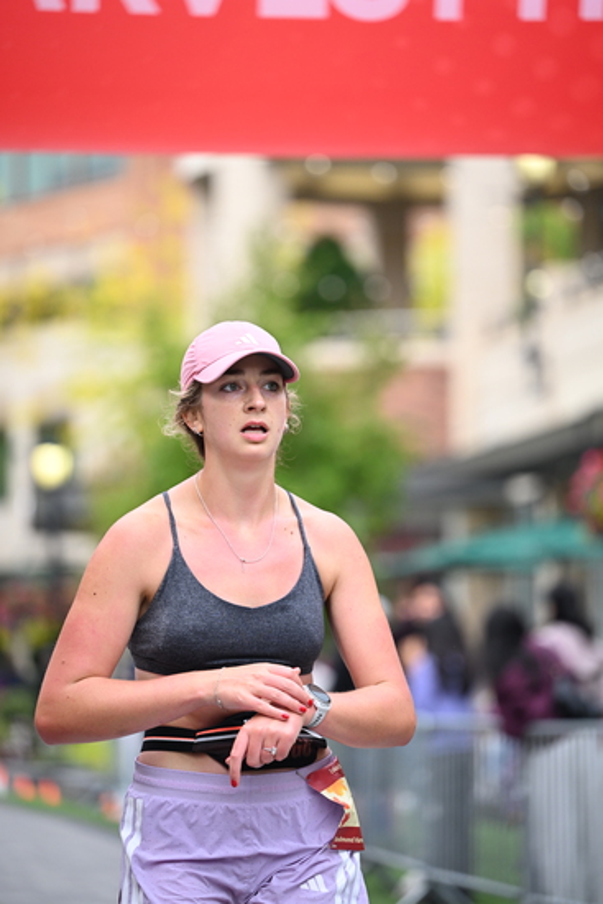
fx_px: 3641
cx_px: 302
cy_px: 452
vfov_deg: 14.1
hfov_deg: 9.5
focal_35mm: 145
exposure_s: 1/2000
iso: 1000
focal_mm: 145
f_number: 2.8
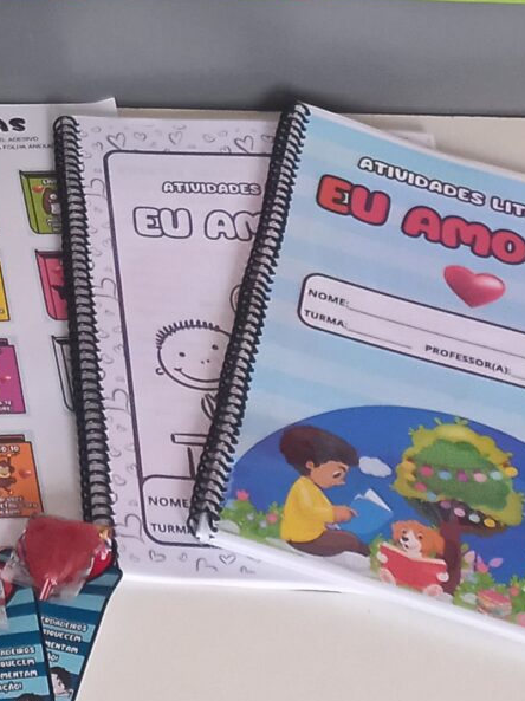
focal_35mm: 108
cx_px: -235
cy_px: -501
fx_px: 2186
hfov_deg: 13.0
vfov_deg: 15.9
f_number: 1.8
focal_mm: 4.6
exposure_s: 1/60
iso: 125
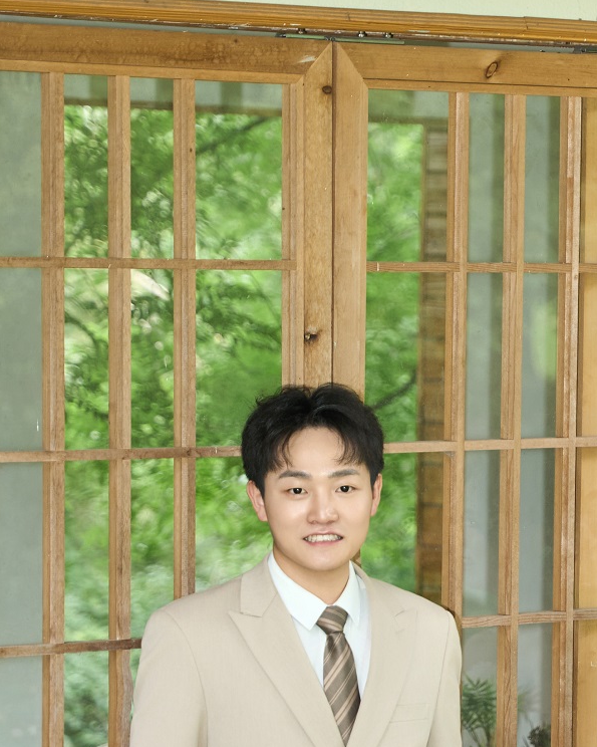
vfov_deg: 9.0
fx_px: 4725
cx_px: 643
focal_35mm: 214
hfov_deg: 7.2
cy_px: 572
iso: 320
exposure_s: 1/100
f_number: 2.8
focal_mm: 67.6
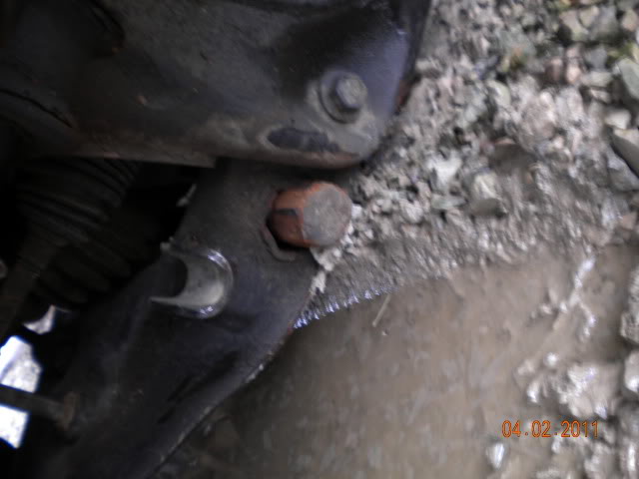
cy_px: 240
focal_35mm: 35
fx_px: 646
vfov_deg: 40.7
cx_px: 320
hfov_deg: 52.6
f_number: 3.1
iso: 80
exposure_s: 1/7
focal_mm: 6.3
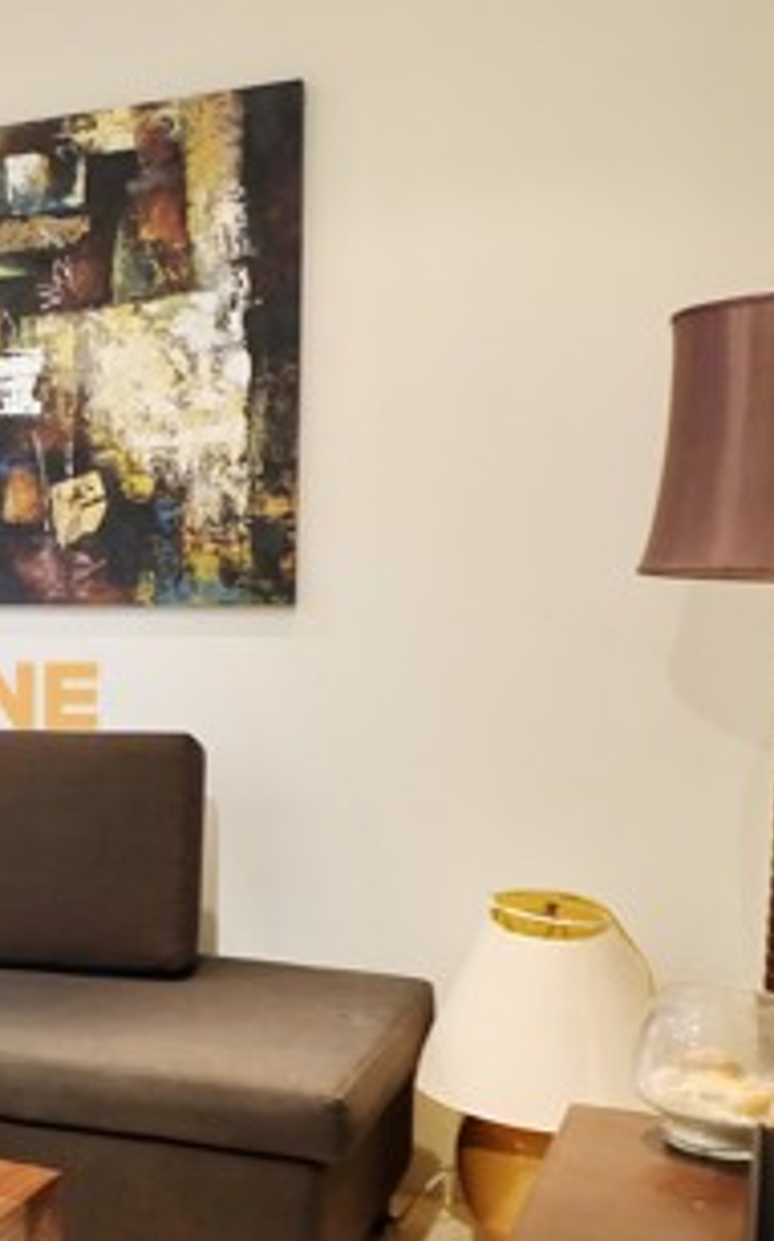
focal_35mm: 48
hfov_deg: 22.2
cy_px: 726
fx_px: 1622
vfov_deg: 41.7
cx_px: -381
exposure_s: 1/4
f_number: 3.5
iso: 200
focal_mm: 16
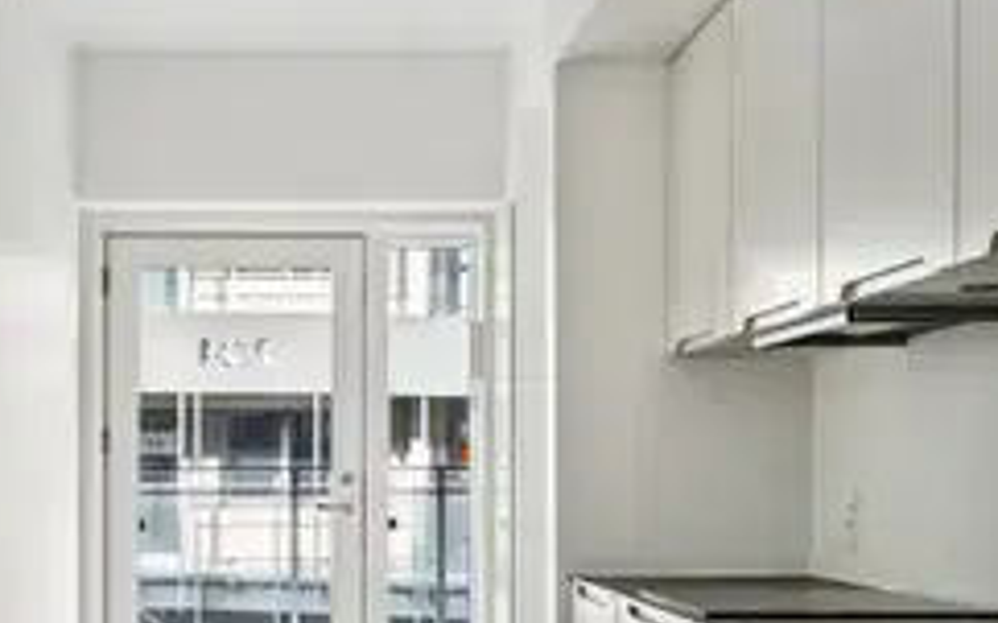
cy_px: 520
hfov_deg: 32.6
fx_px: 1686
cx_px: 305
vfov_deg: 20.6
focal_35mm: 62
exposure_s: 1/25
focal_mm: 35
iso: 400
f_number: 8
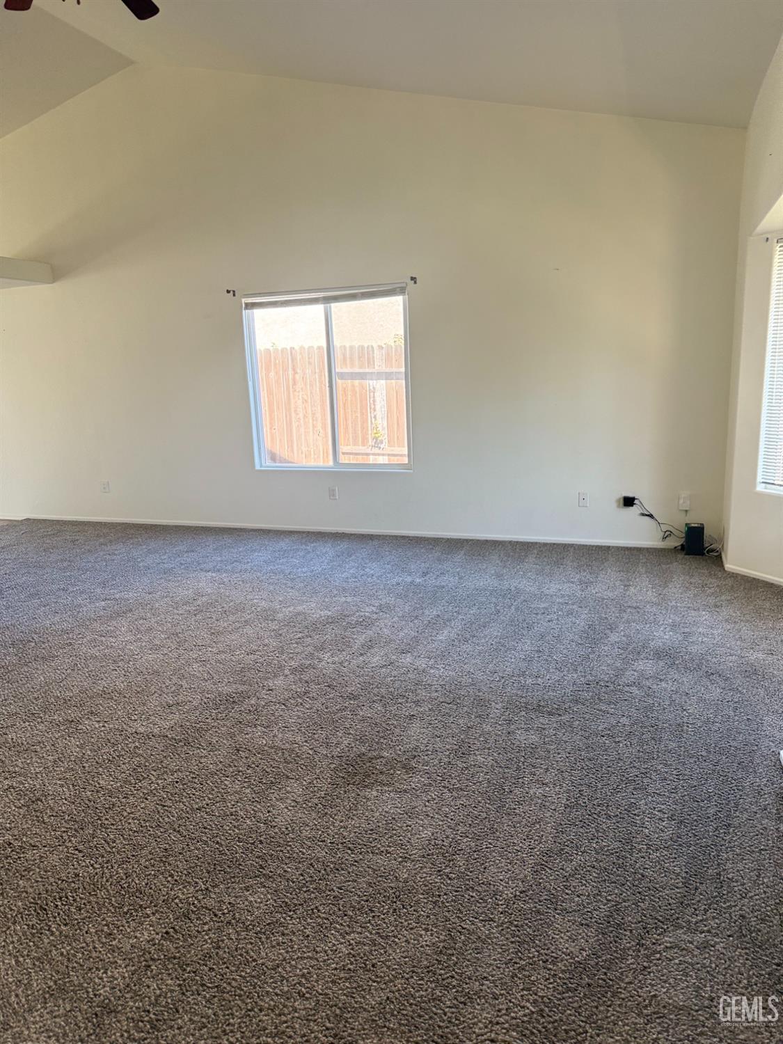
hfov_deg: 56.8
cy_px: 522
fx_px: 724
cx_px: 392
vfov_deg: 71.6
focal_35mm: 24
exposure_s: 1/207
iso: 200
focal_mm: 6.76
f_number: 1.78
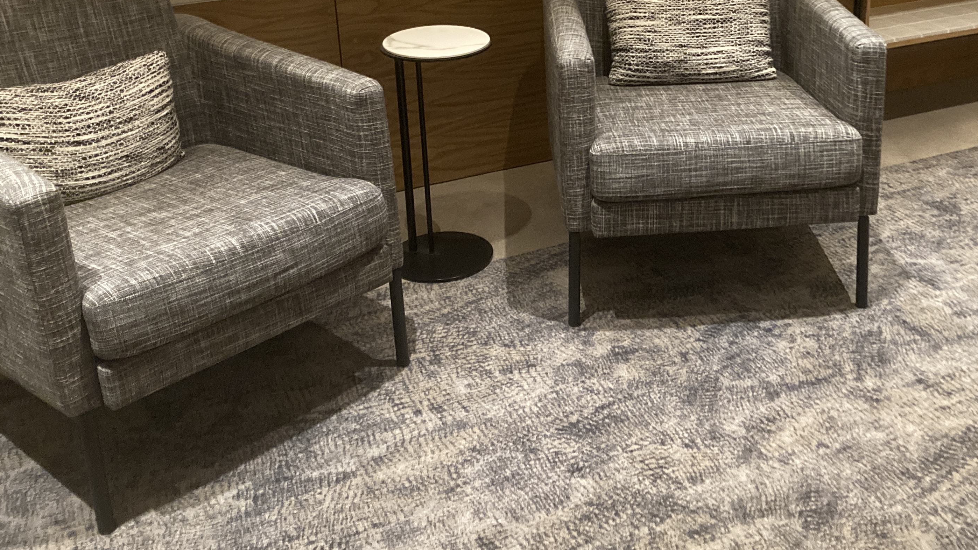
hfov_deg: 45.9
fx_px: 1141
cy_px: 83
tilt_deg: -18.7
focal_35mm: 44
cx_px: 630
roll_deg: +1.1
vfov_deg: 26.4
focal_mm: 3.99
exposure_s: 1/27
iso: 640
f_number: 1.8
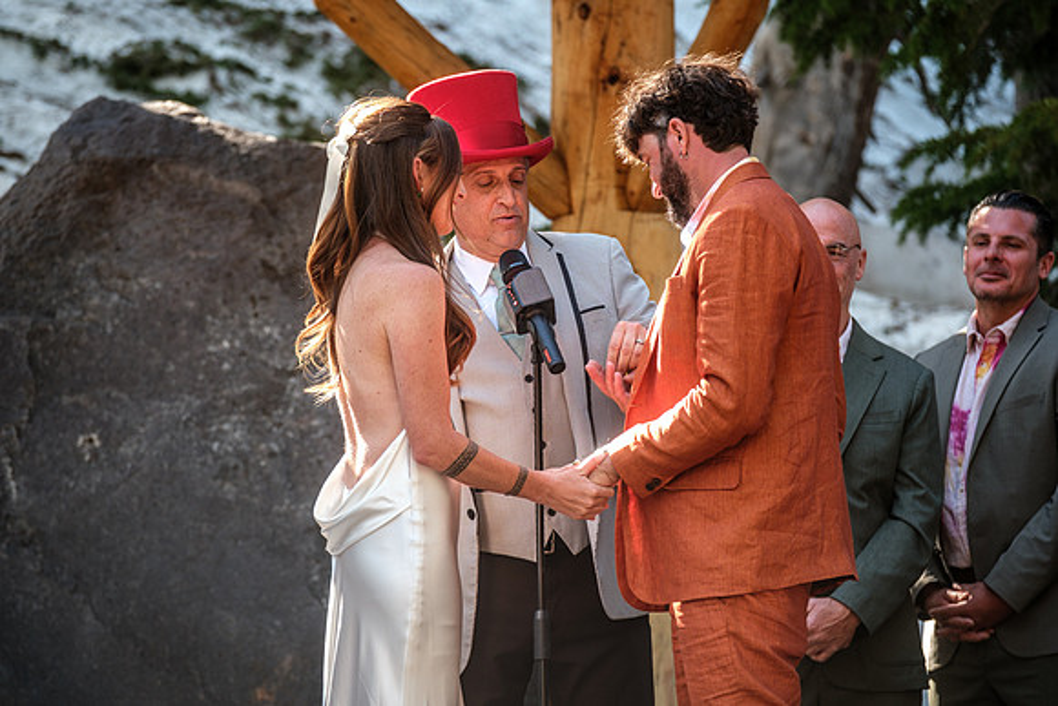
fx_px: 6173
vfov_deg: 6.5
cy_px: 353
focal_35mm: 210
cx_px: 529
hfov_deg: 9.8
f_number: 4
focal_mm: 140
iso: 400
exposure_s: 1/120
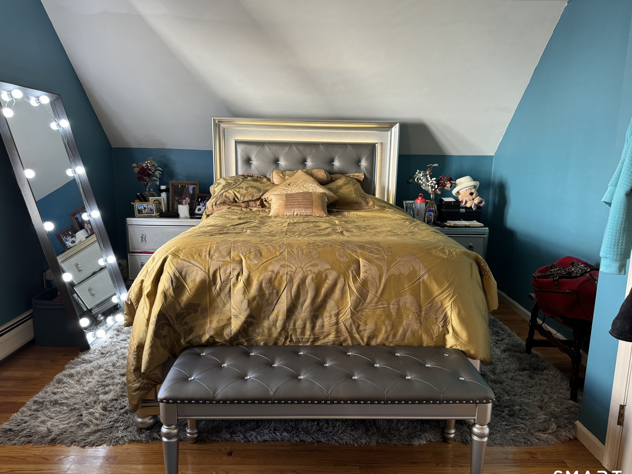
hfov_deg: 69.4
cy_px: 241
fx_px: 456
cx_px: 322
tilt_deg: -11.1
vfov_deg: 54.9
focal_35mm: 25
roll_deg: -1.0
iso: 200
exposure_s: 1/62
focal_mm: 6.76
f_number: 1.78
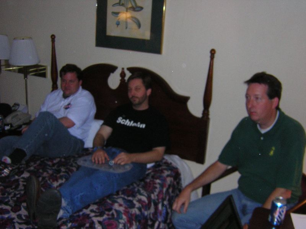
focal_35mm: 36
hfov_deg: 51.4
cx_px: 153
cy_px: 114
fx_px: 318
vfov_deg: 39.7
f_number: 5.2
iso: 400
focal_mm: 4.7
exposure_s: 1/60.1
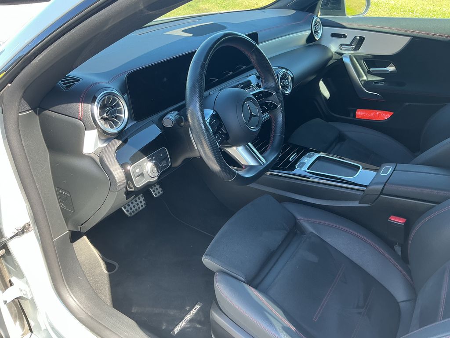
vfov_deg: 48.2
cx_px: 225
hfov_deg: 61.7
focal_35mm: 29
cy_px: 169
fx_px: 377
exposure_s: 1/120
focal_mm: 3
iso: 40
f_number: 1.8
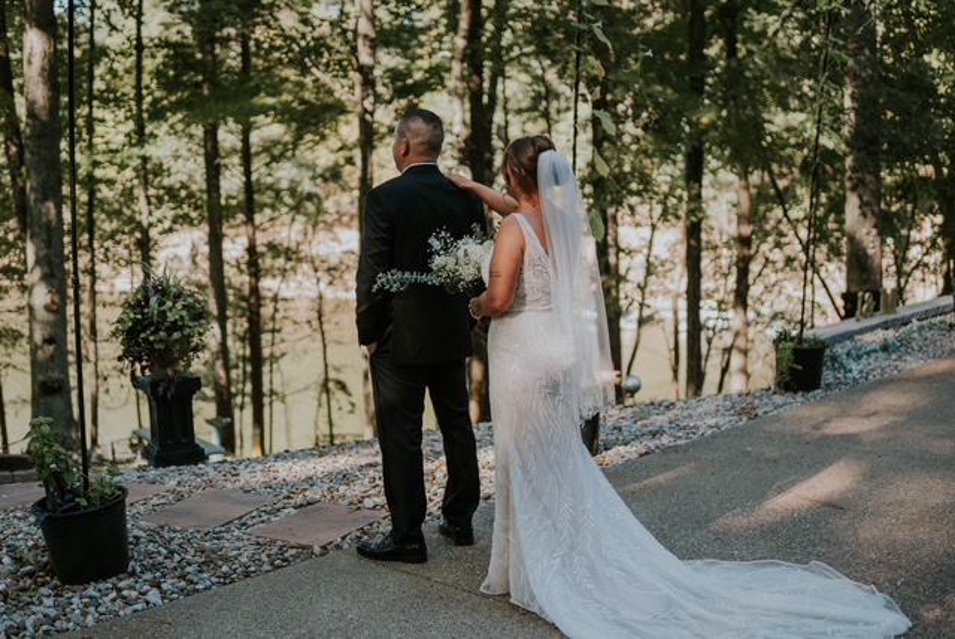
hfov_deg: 43.6
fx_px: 1195
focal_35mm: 45
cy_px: 320
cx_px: 478
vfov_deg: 29.9
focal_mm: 30
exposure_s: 1/2000
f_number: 1.4
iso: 500
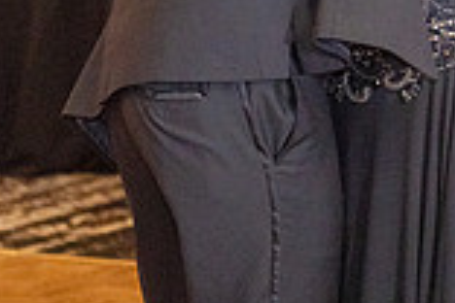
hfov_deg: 7.5
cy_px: -118
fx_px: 3475
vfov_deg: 5.0
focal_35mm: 275
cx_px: 472
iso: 1600
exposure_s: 1/250
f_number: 2.8
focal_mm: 70
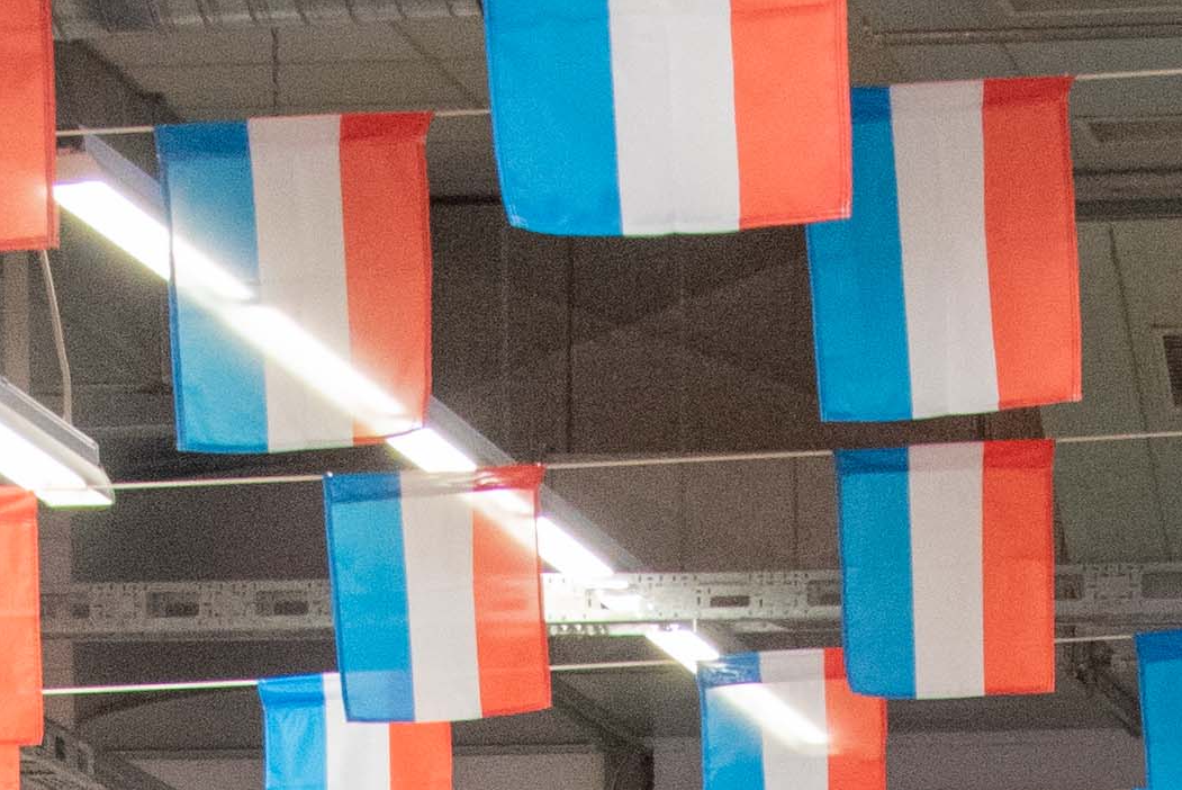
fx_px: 9198
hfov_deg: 7.3
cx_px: 879
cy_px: 2654
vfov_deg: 4.6
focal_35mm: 280
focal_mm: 40
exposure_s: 1/60
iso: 1400
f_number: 7.1
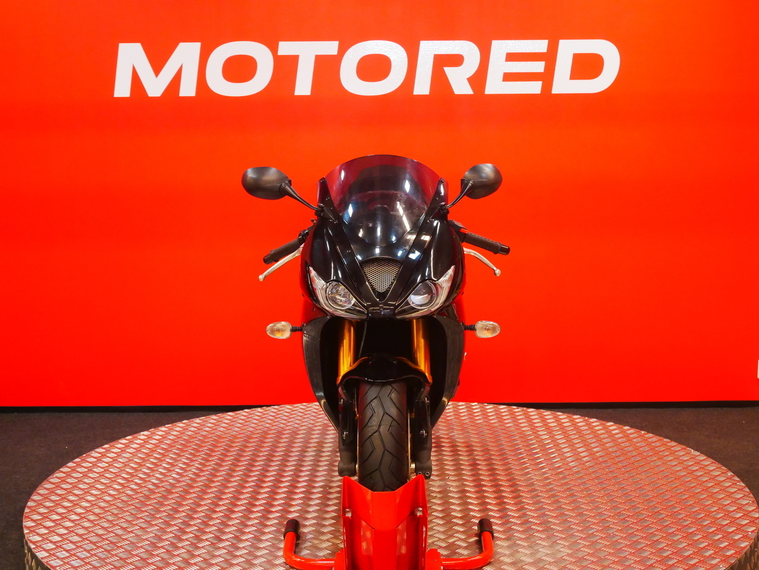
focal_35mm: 50
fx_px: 1097
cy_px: 285
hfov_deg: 38.2
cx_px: 380
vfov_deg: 29.1
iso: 2500
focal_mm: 25
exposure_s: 1/125
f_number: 5.1
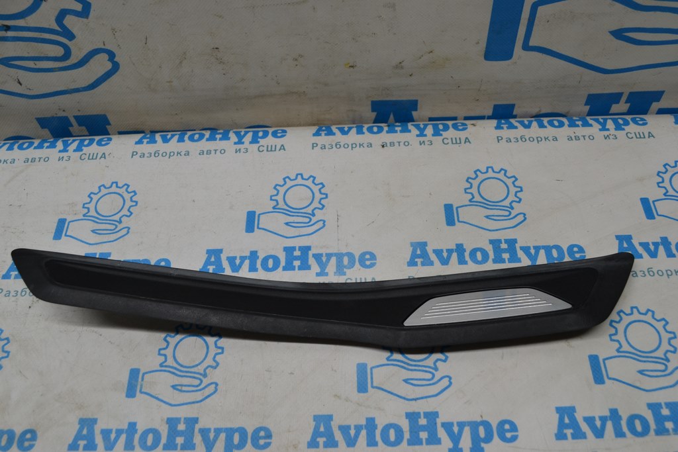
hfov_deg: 57.2
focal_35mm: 33
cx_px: 339
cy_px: 226
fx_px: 622
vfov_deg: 40.0
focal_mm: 22
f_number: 5.6
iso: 400
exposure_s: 1/125
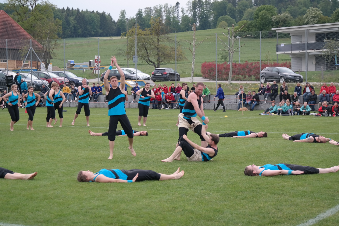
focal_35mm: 77
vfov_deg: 17.7
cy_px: 113
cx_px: 170
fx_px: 725
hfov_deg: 26.3
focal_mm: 50
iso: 200
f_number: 4
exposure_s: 1/100
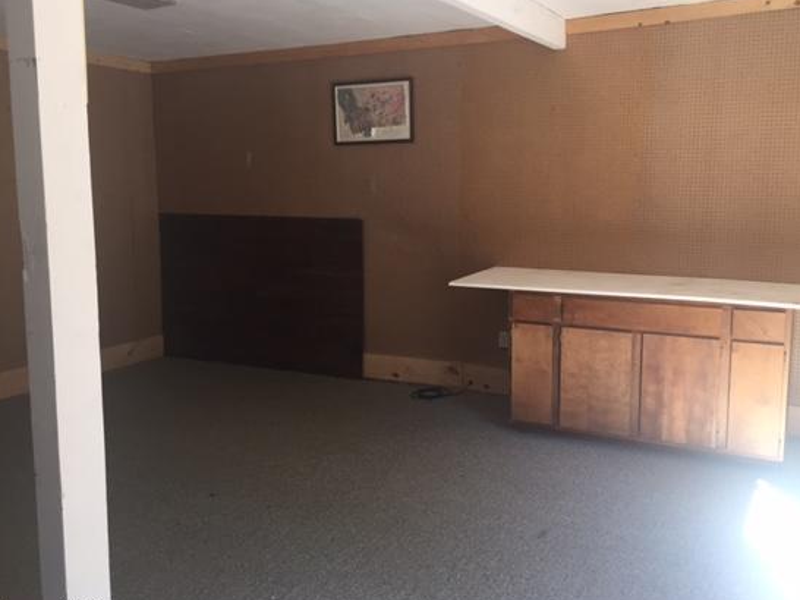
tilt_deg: -10.2
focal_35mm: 34
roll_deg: +0.0
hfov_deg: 53.8
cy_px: 290
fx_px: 785
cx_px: 456
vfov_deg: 41.8
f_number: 2.2
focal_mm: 4.15
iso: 40
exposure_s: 1/30
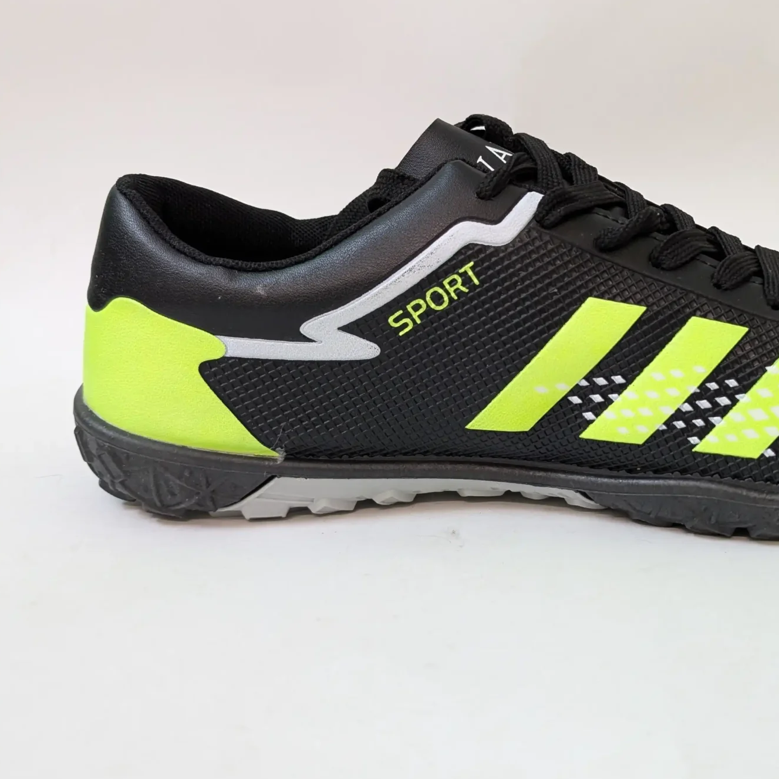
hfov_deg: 40.1
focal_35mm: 41
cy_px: 337
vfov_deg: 40.8
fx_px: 1044
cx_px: 557
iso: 136
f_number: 1.68
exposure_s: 1/25
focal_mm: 6.9
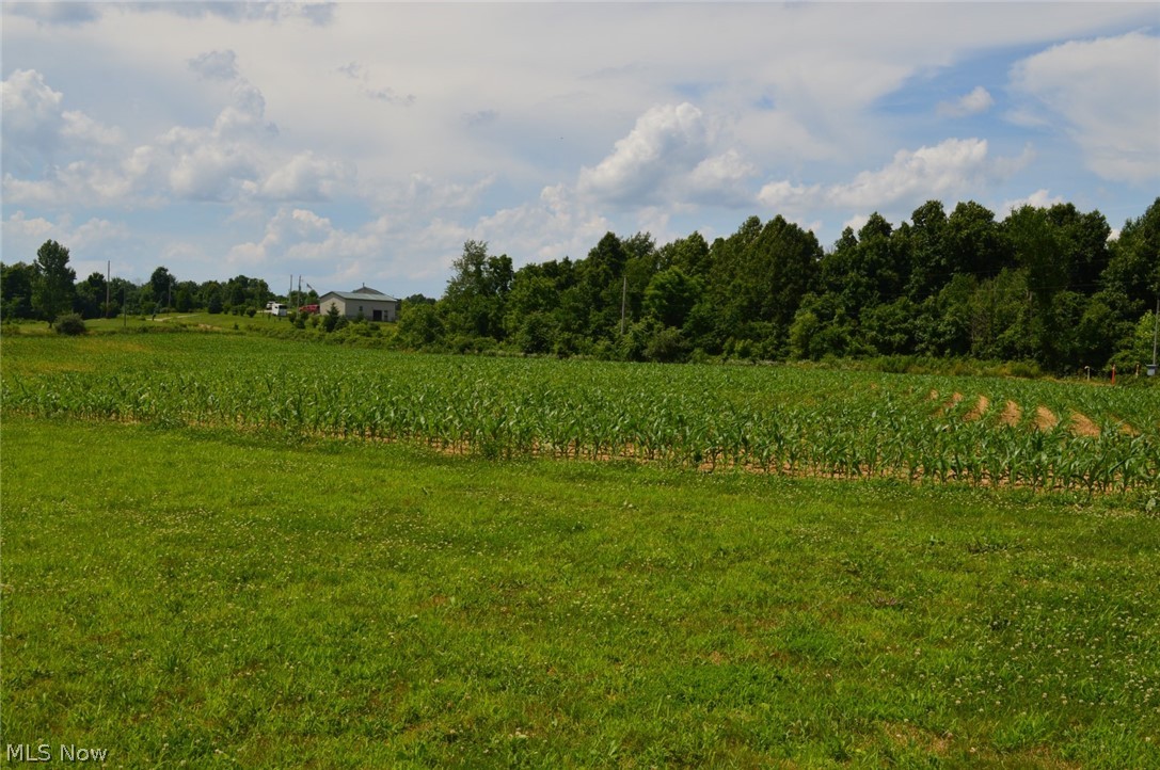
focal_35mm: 39
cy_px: 385
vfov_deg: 34.1
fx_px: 1255
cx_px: 580
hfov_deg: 49.6
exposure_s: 1/500
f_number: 11
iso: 220
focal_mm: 26
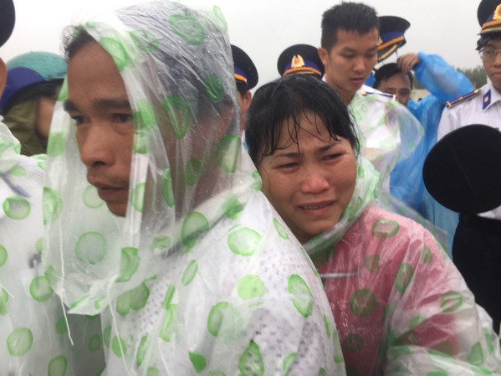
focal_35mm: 31
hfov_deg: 58.3
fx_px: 449
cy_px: 199
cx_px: 266
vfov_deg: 45.4
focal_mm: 4.15
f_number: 2.2
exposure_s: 1/100
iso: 32
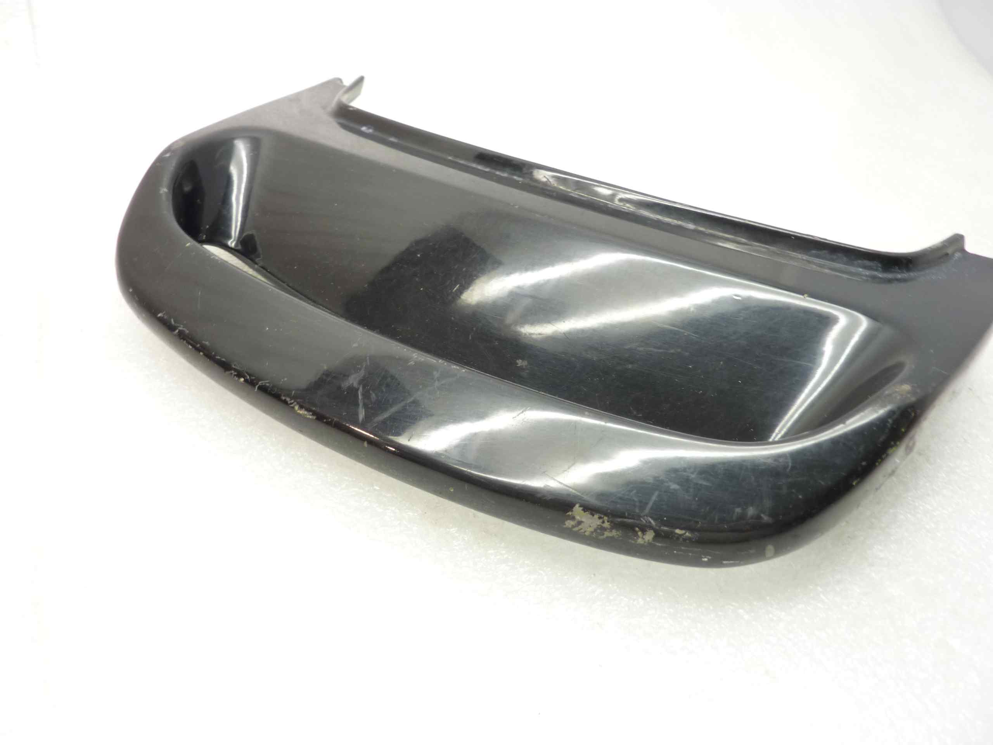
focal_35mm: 25
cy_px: 372
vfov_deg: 54.9
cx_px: 496
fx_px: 717
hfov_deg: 69.4
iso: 125
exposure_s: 1/8
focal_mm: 4.1
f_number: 3.3
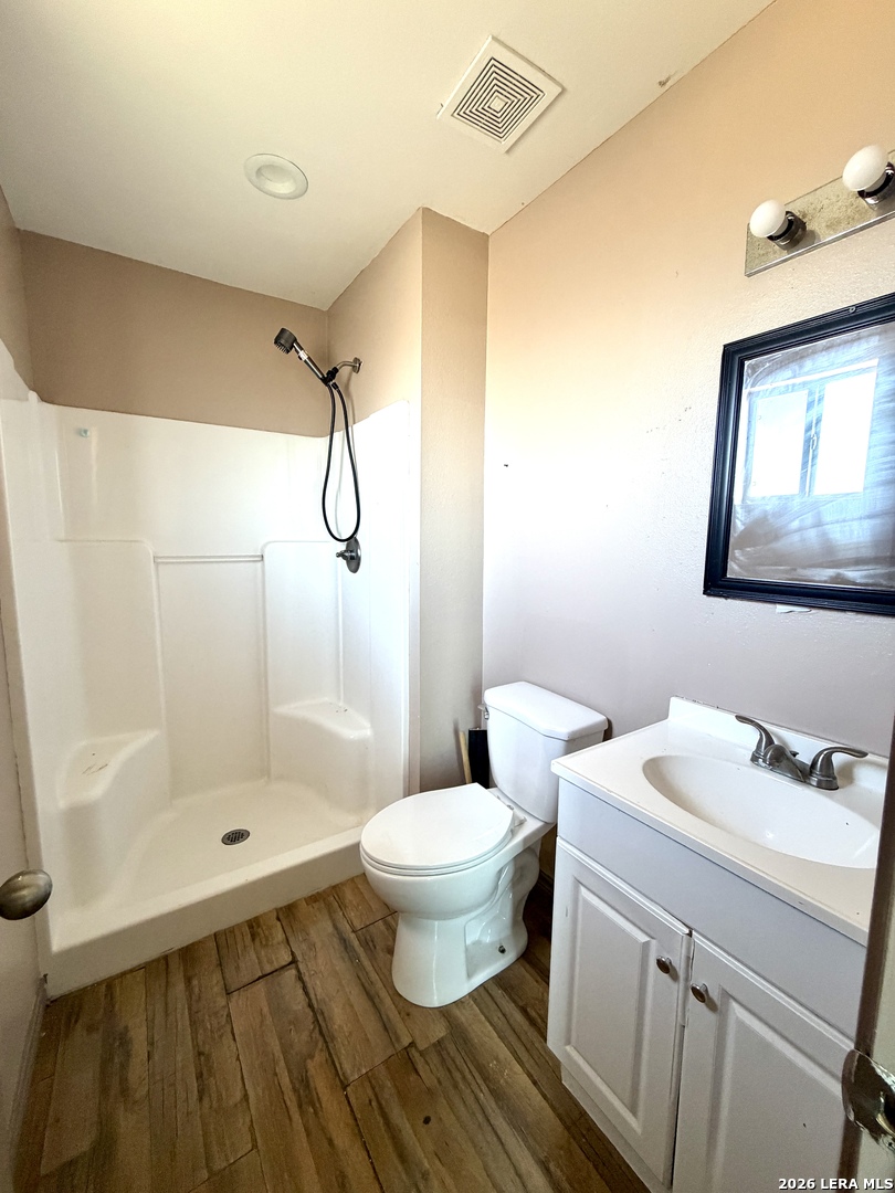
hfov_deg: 85.7
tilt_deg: -7.2
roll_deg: +0.1
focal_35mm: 14
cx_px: 448
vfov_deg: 102.1
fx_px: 483
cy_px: 596
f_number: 2.2
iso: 320
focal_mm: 2.22
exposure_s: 1/86
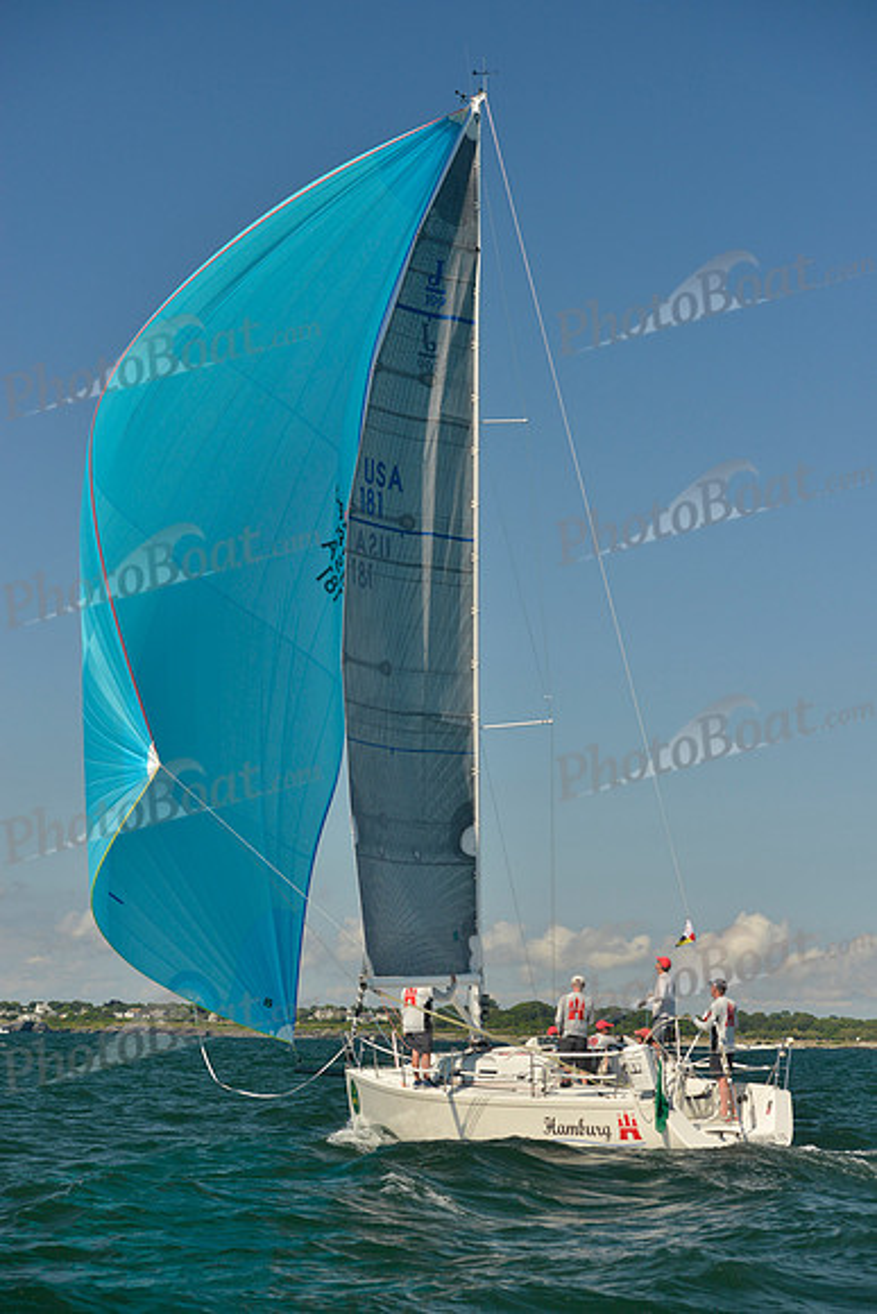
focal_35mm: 70
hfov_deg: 19.5
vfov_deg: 28.8
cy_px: 657
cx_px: 438
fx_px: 2556
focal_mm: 70
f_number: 6.3
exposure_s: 1/1250
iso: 400
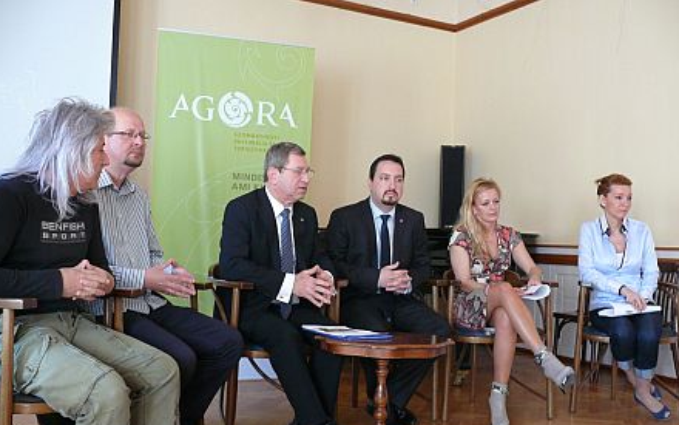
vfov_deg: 33.5
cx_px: 338
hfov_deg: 51.5
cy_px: 260
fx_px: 703
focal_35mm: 38
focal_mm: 7.4
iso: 250
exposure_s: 1/30
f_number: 2.8
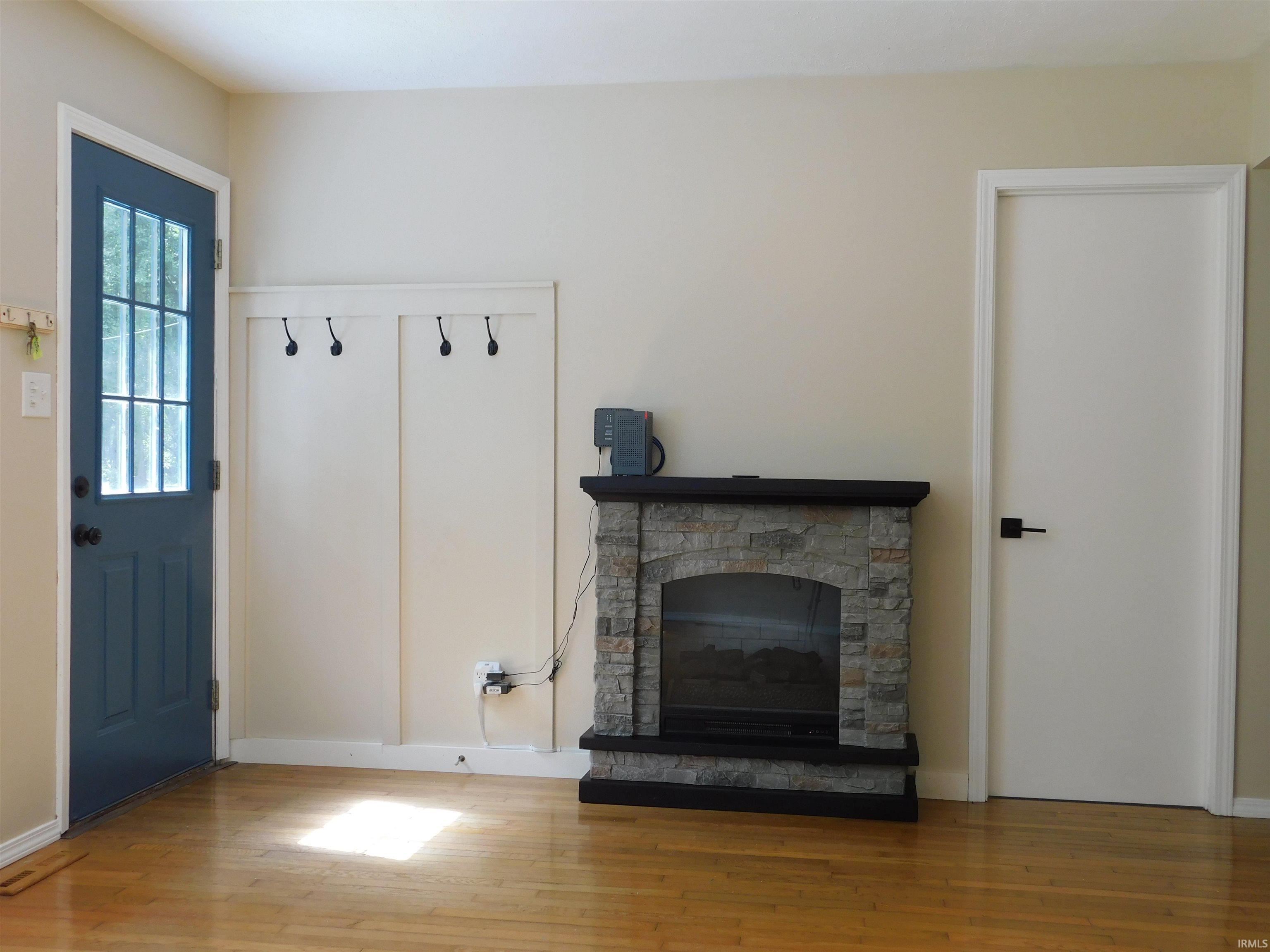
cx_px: 635
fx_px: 1321
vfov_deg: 39.7
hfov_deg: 51.4
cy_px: 476
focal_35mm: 36
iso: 125
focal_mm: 6.3
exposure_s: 1/30
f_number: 3.5
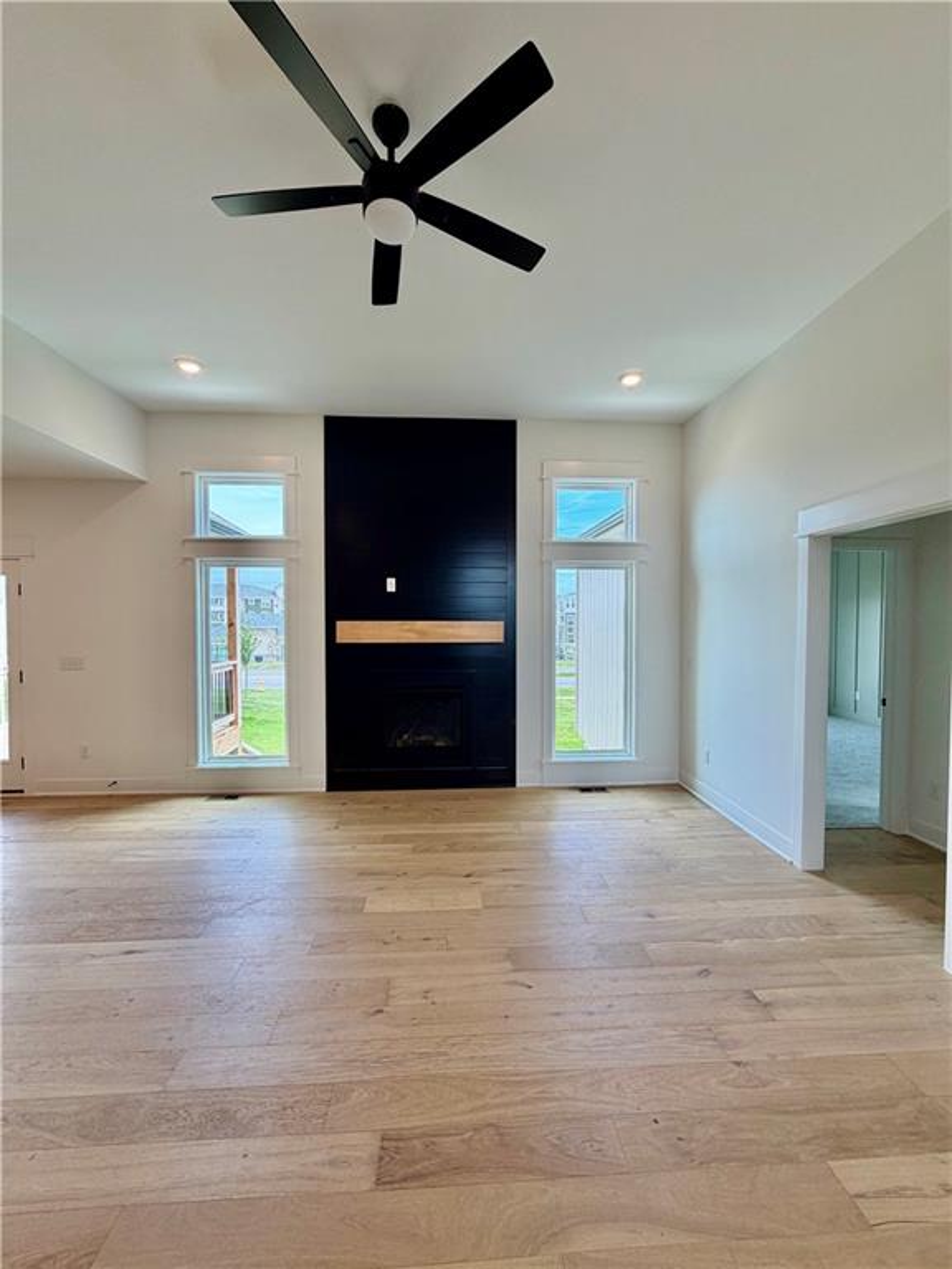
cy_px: 634
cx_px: 476
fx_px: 513
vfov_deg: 102.1
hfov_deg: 85.7
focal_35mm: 14
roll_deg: -0.2
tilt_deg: -0.5
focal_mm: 2.22
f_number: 2.2
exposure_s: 1/120
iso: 80
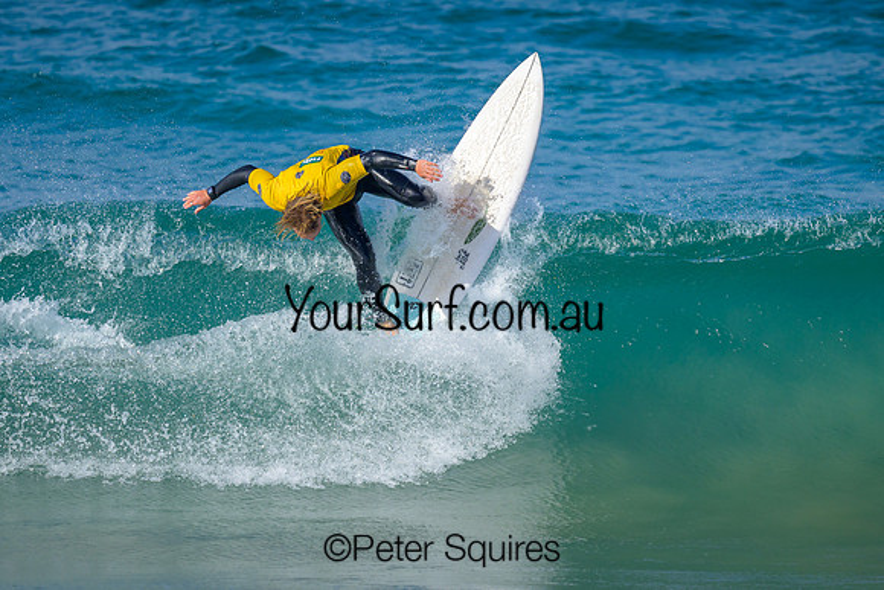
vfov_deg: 1.3
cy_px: 268
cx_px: 420
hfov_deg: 1.9
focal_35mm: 1098
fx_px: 26977
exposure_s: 1/2000
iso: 400
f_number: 6.3
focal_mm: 800
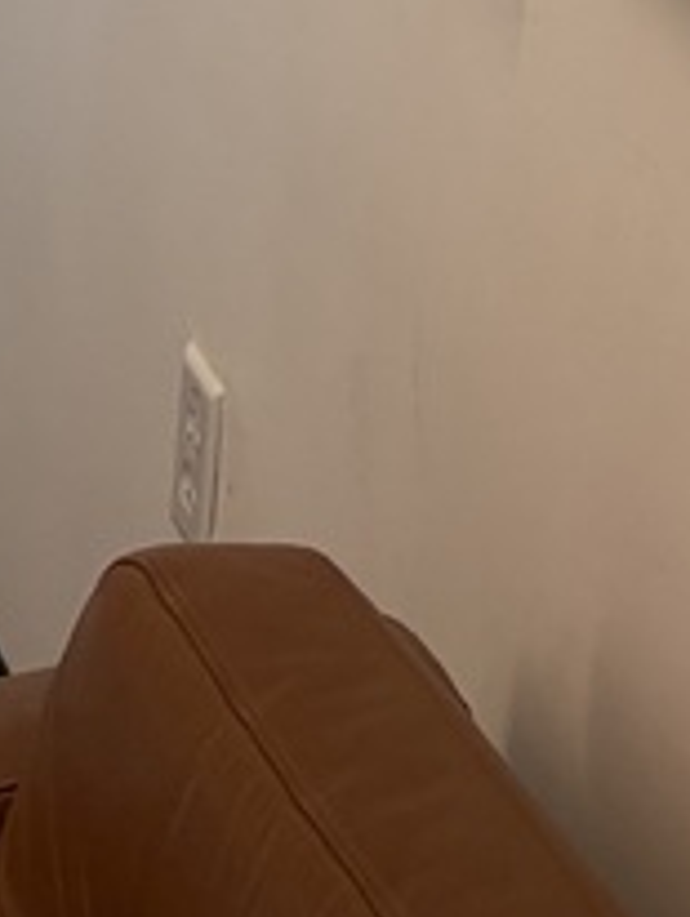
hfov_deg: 11.2
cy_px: -1220
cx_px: 944
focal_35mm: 129
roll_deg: -3.6
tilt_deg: +1.2
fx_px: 3421
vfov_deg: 12.4
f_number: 1.6
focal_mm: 5.96
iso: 125
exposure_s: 1/120
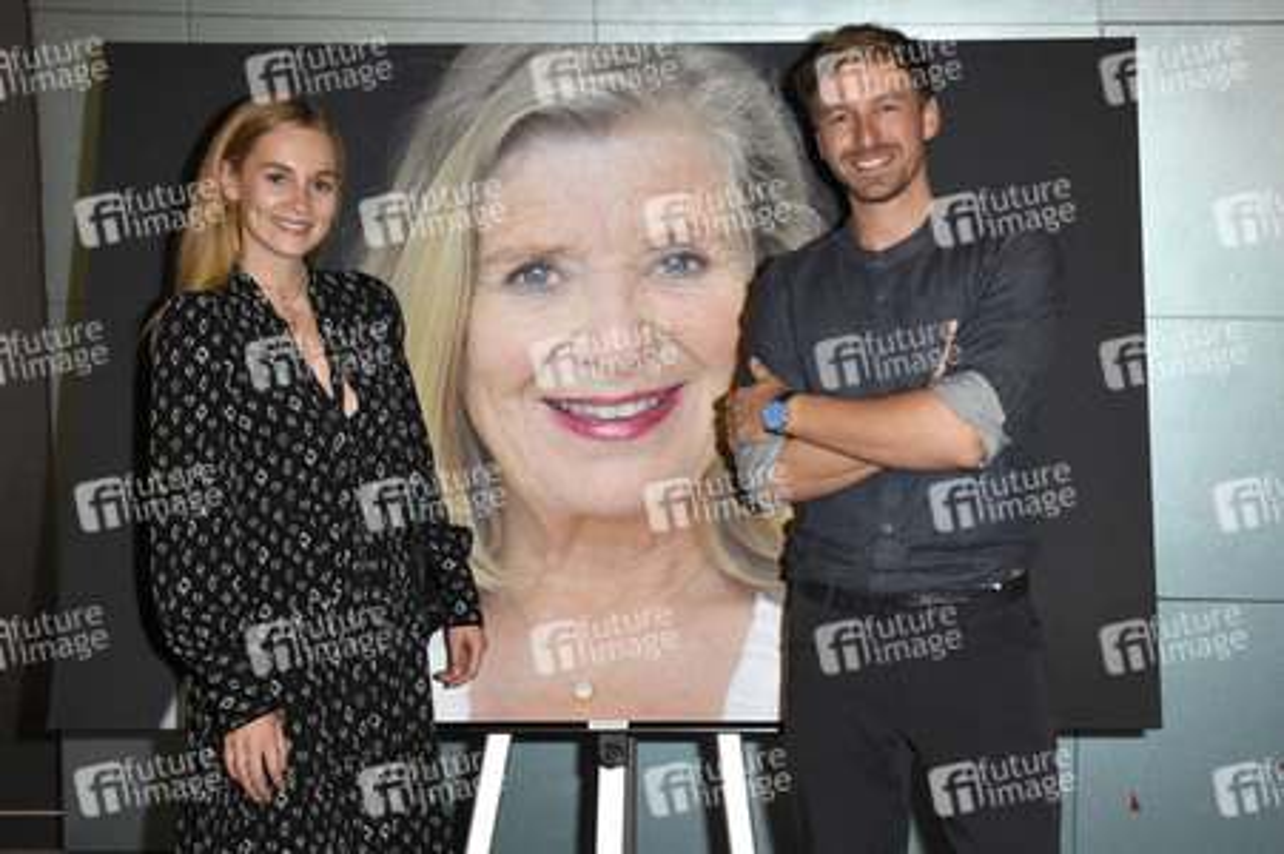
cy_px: 427
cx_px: 642
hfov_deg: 43.6
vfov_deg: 29.8
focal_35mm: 45
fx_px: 1604
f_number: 6.3
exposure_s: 1/60
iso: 3200
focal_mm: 30
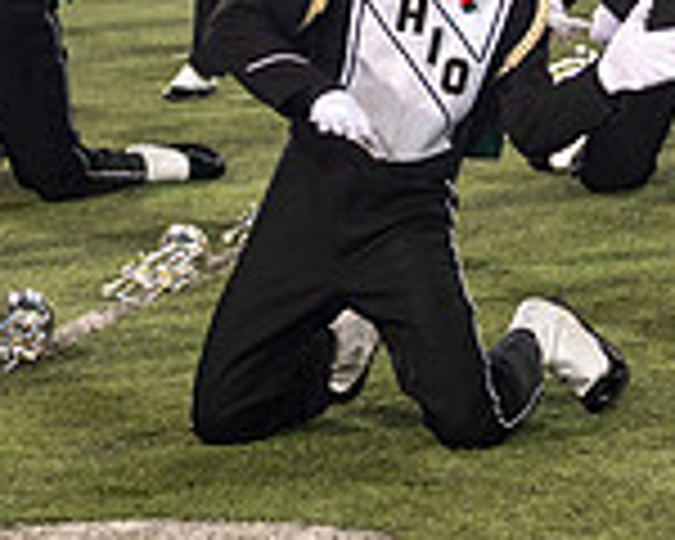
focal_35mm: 254
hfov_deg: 7.6
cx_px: 558
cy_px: -216
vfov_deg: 6.0
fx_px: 5074
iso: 1000
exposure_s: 1/500
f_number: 2.8
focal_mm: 70
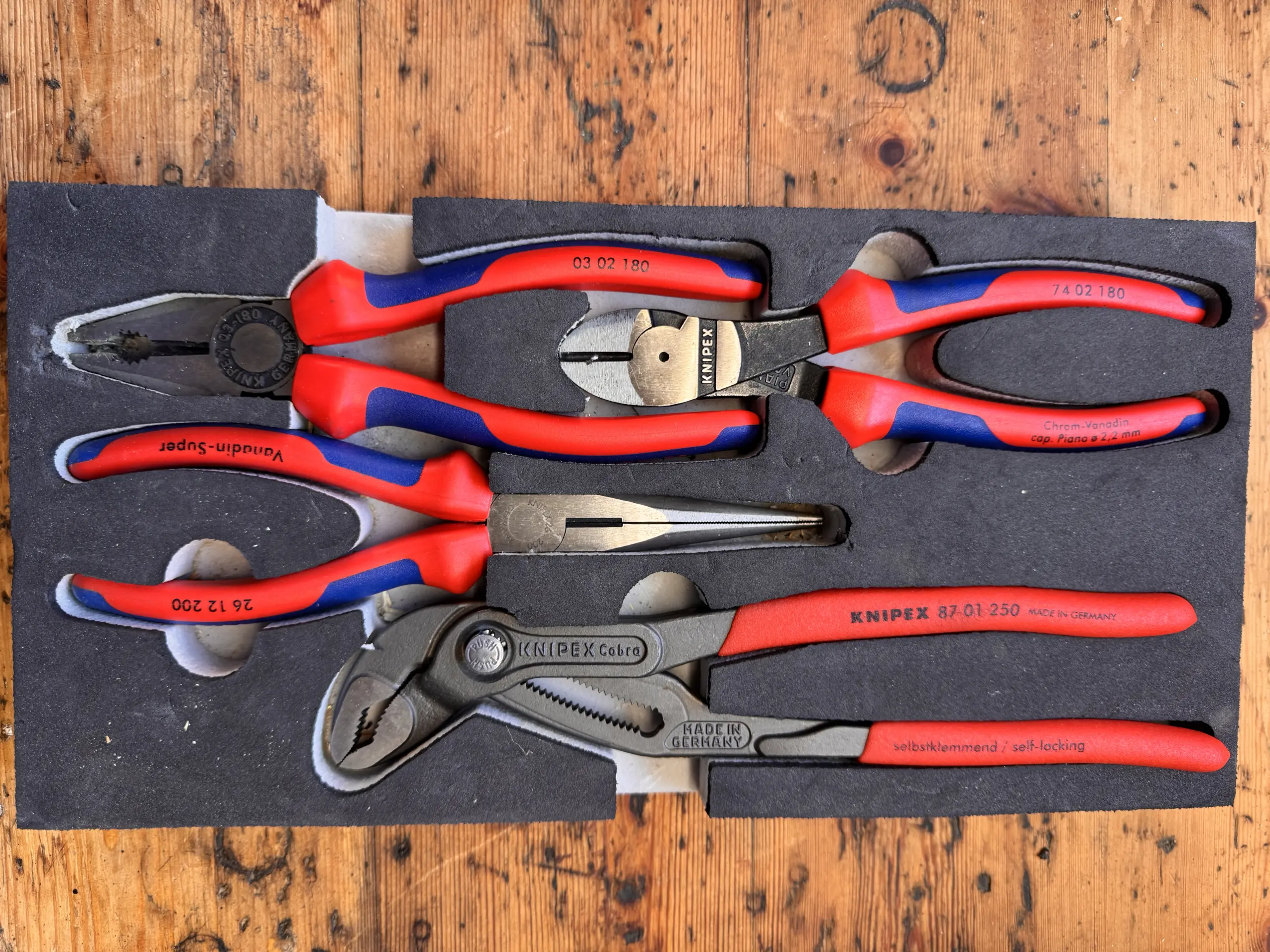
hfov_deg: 71.6
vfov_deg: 56.8
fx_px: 881
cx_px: 635
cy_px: 476
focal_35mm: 24
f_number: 1.78
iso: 125
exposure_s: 1/100
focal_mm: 6.76
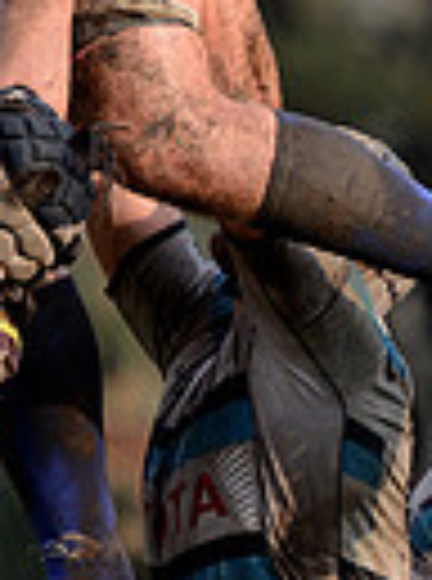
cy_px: -281
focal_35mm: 1085
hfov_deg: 1.4
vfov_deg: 1.8
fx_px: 18144
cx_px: -225
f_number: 4
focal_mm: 250
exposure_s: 1/2500
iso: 800
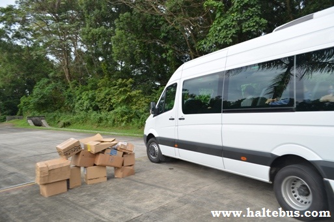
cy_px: 111
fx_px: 250
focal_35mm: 27
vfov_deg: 47.8
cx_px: 167
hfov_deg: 67.5
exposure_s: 1/200
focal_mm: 18
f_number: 5
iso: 100
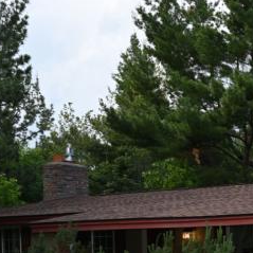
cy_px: 292
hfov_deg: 15.1
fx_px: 827
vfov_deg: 16.7
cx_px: 455
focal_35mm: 100
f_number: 5.6
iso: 140
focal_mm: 26
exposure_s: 1/125
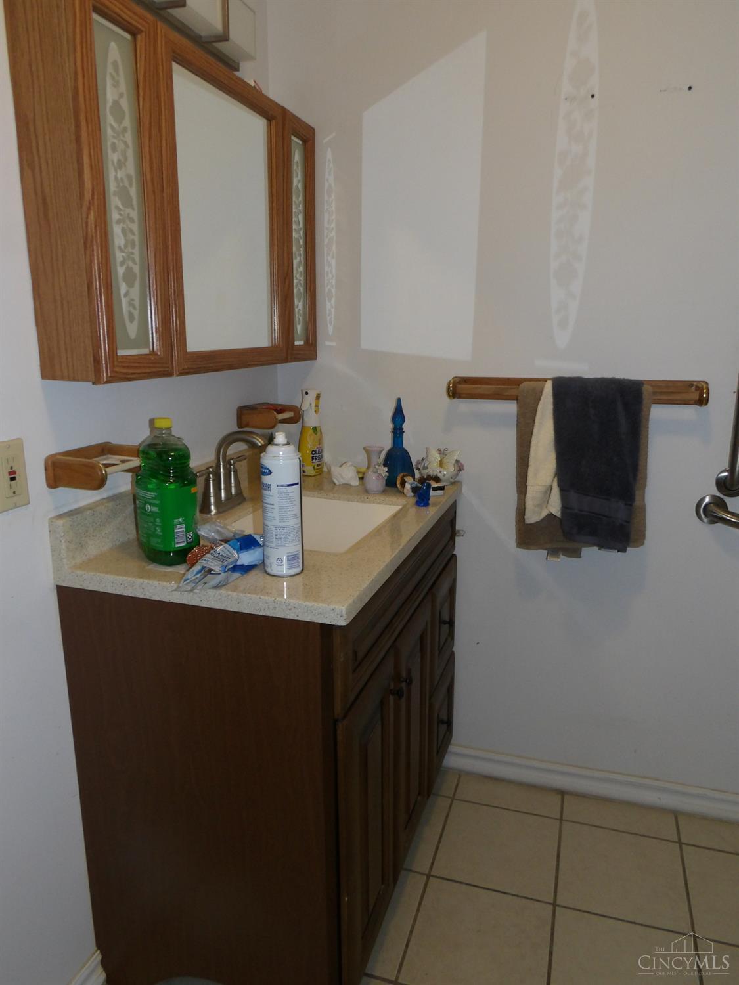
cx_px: 370
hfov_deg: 58.9
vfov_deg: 73.9
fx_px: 655
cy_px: 492
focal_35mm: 23
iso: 200
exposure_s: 1/30
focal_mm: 4.2
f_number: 4.1
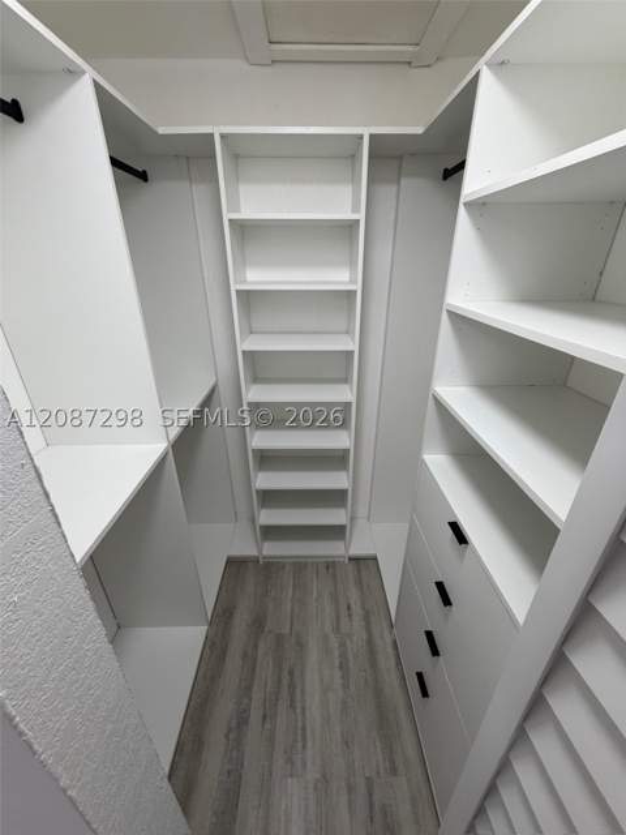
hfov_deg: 85.7
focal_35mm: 14
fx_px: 338
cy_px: 418
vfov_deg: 102.1
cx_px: 313
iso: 160
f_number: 2.2
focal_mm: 2.22
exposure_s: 1/120
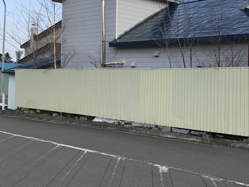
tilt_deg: +2.5
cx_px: 158
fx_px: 374
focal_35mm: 52
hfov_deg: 36.6
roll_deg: -1.6
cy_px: 72
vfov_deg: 27.9
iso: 20
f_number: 1.8
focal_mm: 3.99
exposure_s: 1/1312
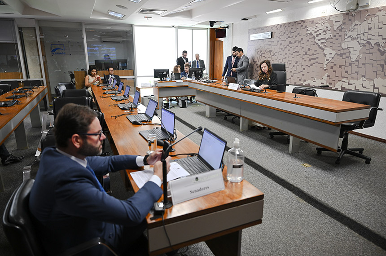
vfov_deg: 52.9
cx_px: 193
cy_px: 128
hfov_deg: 73.8
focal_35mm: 24
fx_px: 257
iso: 800
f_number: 2.8
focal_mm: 24
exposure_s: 1/100
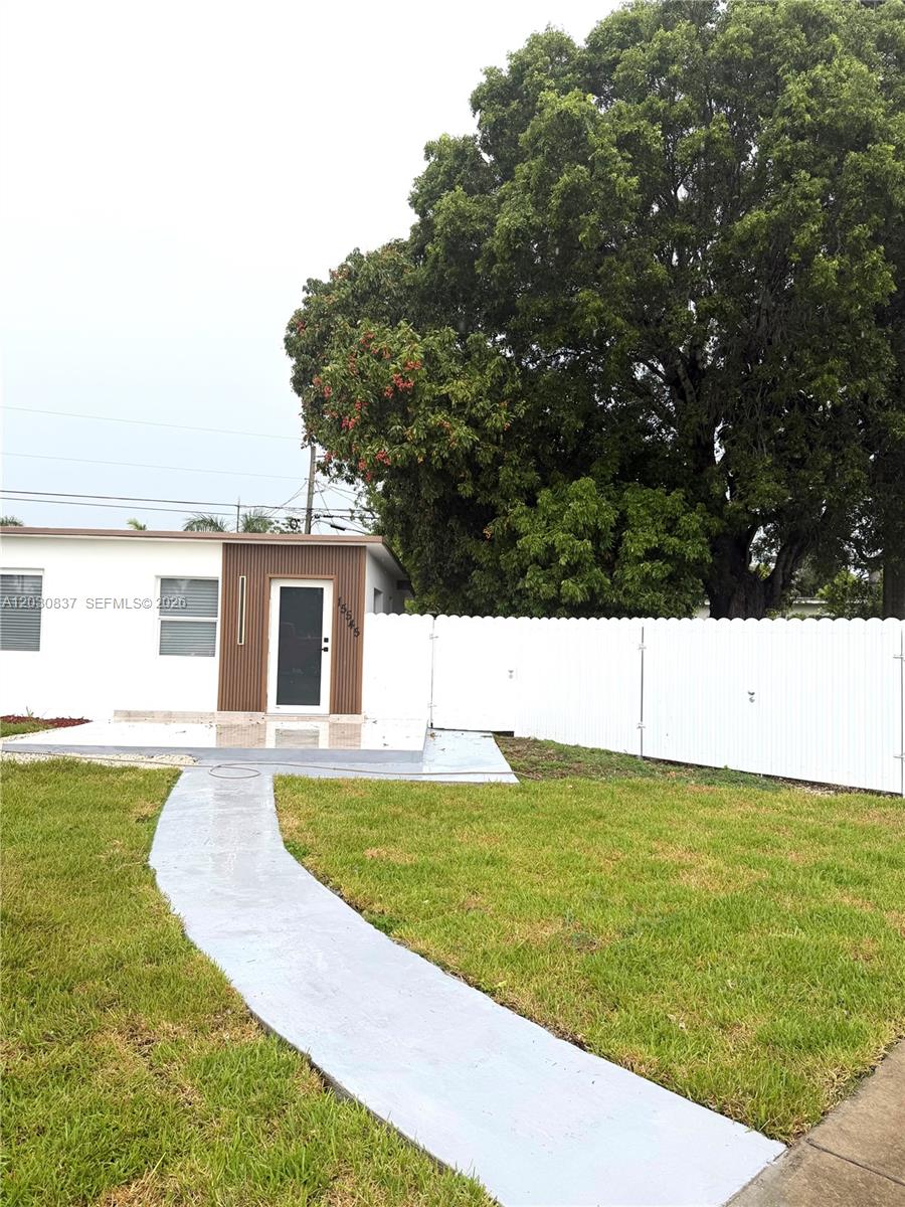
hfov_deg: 56.8
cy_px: 604
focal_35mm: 24
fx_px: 837
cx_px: 452
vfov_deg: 71.6
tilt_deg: +1.3
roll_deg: -0.3
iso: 80
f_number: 1.78
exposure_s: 1/898
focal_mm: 6.76
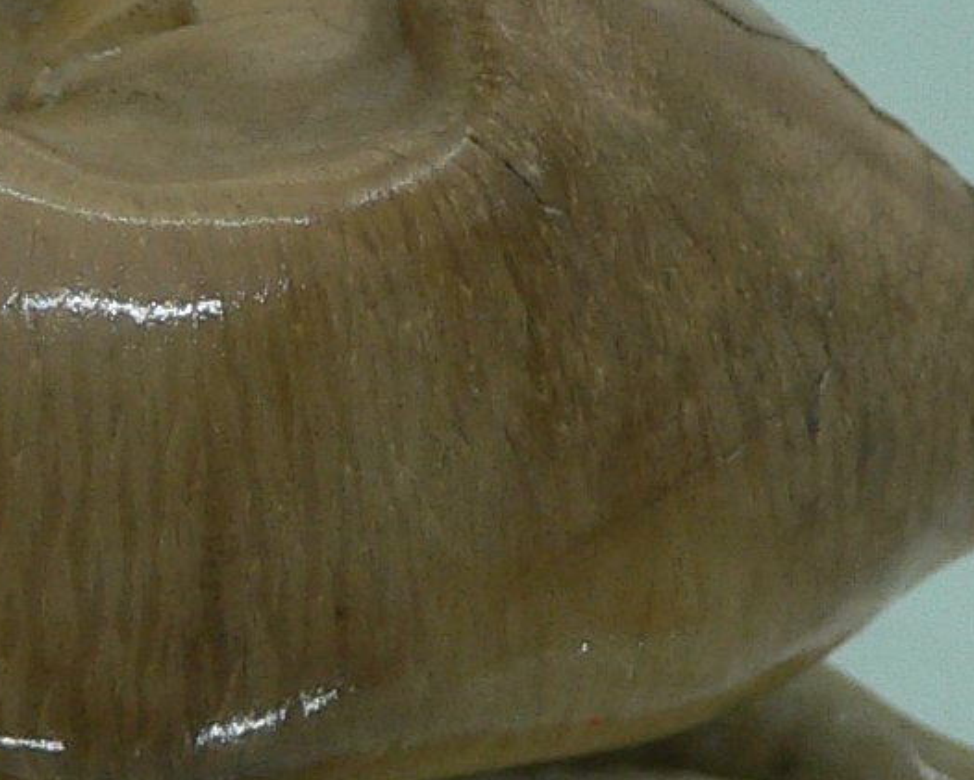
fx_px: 3777
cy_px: 447
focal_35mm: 131
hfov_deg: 14.7
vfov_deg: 11.8
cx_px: 387
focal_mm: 4.6
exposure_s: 1/60
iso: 100
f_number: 2.8
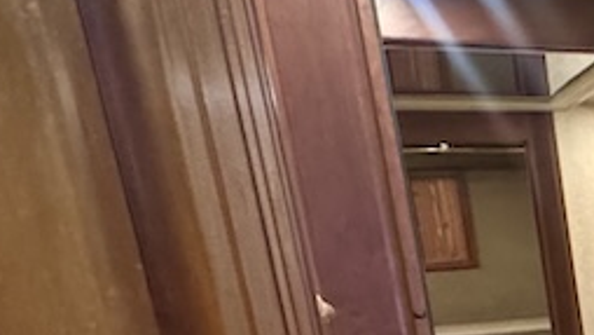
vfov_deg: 18.2
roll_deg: +0.8
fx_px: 945
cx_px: 910
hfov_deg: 25.4
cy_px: 473
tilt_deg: -15.9
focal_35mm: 60
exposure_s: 1/53
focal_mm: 2.22
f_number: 2.2
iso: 1000
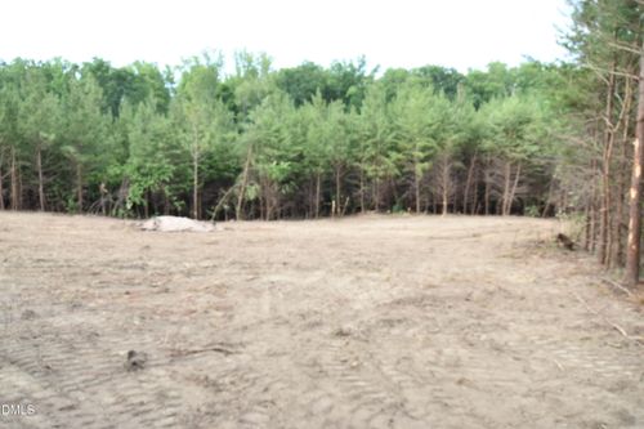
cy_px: 214
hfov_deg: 57.2
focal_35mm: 33
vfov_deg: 39.9
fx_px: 590
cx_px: 322
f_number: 8
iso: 360
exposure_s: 1/250
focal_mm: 22
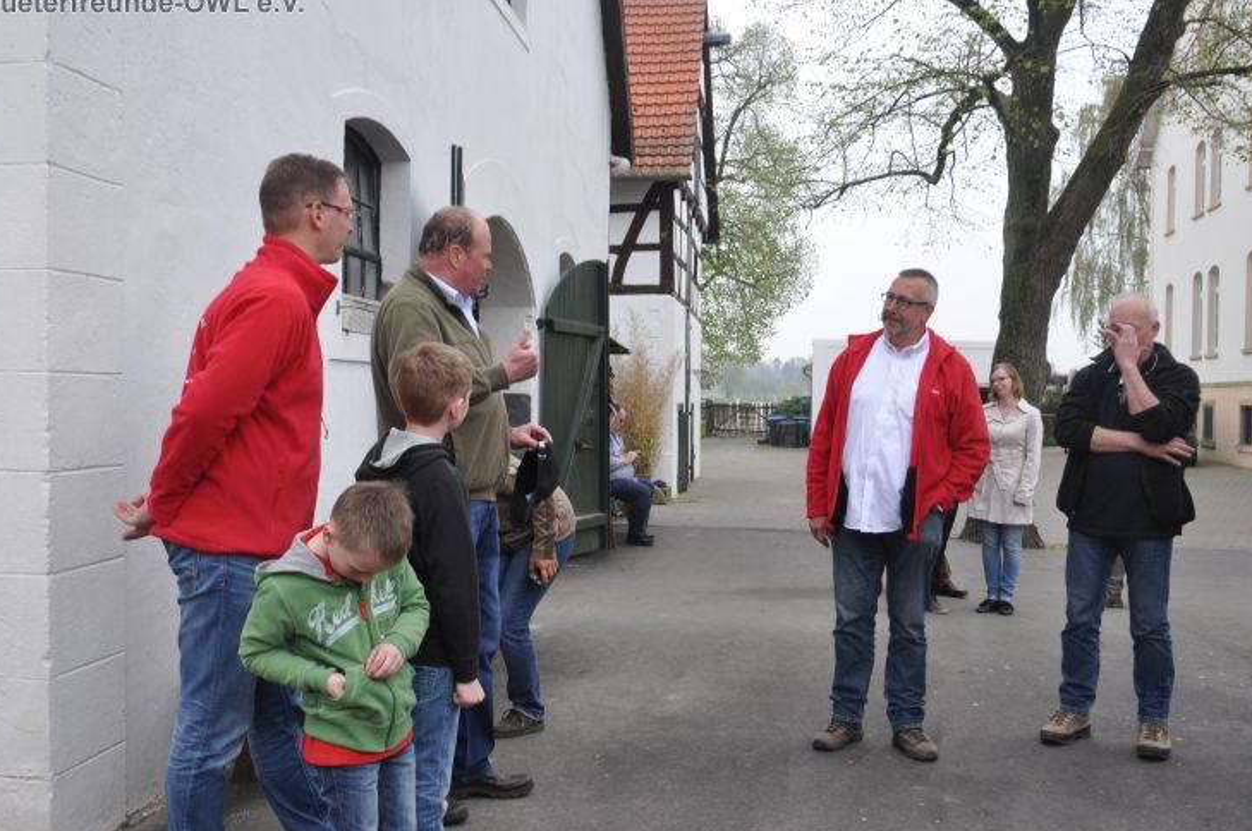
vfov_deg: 38.2
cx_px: 608
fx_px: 1200
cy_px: 427
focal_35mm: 35
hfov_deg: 55.1
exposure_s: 1/100
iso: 200
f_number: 10
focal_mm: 21
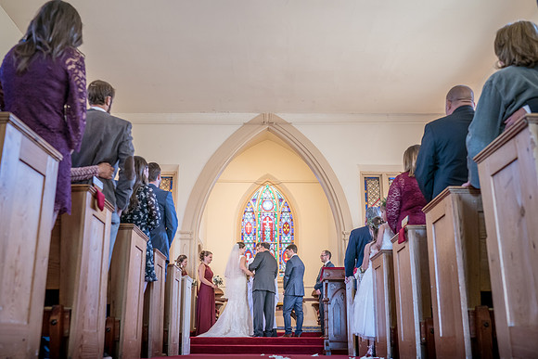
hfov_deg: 52.6
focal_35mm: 36
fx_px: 544
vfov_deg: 36.5
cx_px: 263
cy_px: 177
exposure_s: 1/100
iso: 2000
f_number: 2.8
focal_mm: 35
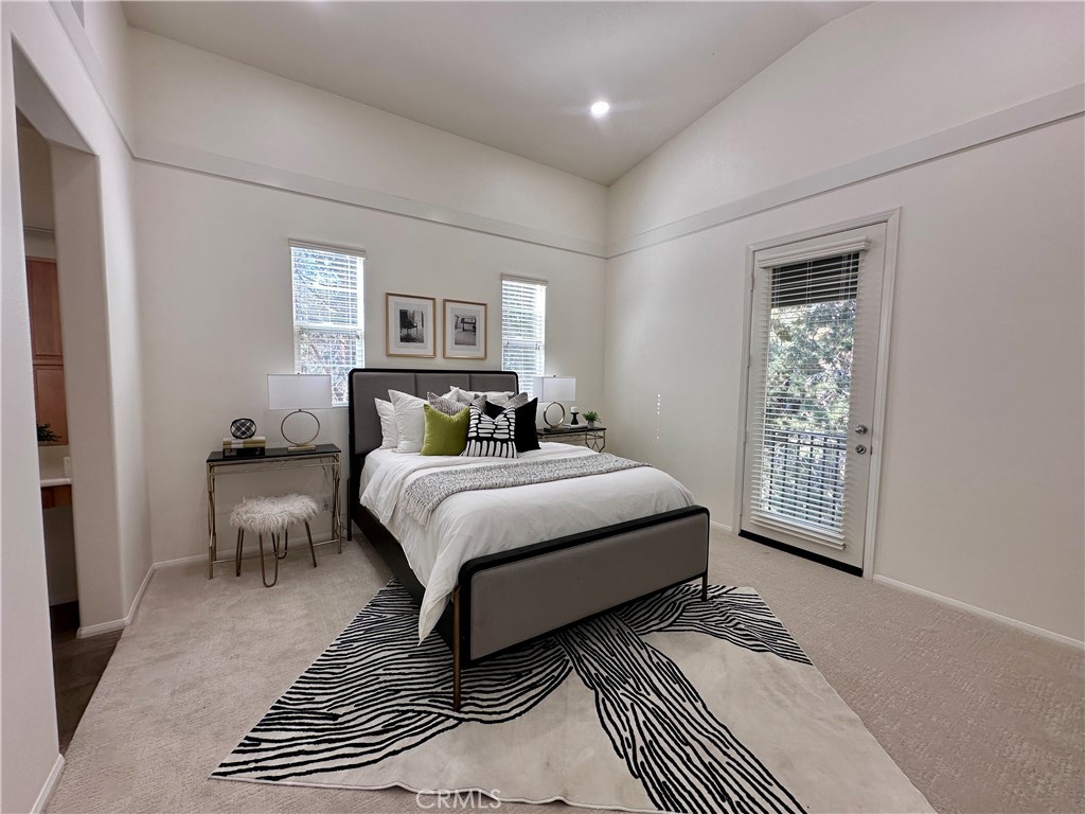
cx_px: 542
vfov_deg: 85.7
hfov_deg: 102.1
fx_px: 439
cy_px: 407
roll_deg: -1.3
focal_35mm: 14
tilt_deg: -4.4
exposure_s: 1/120
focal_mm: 2.22
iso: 80
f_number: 2.2
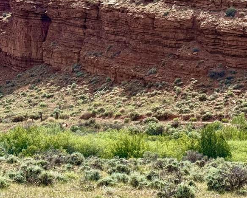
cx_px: 176
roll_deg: +0.9
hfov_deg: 18.5
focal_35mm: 103
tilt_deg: +2.6
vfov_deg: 15.0
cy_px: 84
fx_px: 753
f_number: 1.78
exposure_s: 1/3534
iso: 100
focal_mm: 6.76
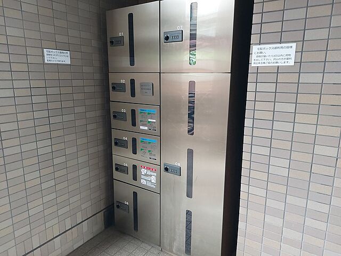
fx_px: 236
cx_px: 170
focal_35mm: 24
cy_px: 128
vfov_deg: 56.8
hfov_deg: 71.6
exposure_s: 1/100
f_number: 1.8
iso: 320
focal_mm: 5.23
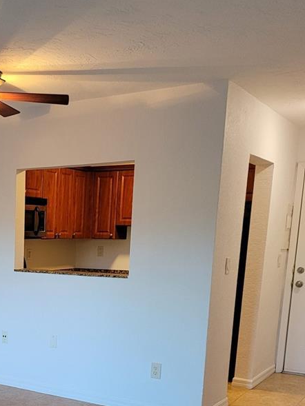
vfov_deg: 34.6
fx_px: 622
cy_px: 345
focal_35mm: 53
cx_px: 3
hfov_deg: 26.2
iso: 320
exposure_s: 1/119
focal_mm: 5
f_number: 1.8
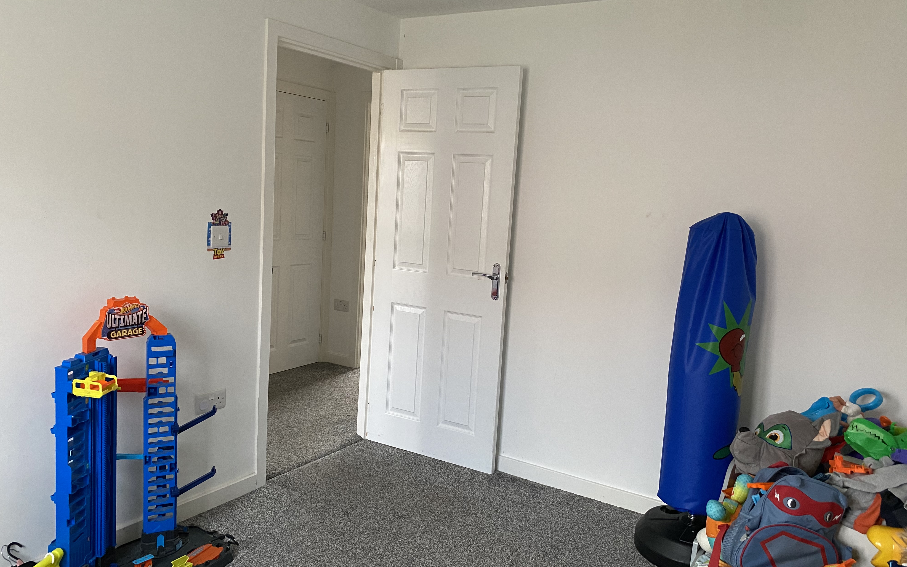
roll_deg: -3.7
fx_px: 692
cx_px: 456
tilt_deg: -7.1
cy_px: 270
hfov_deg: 66.5
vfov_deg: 44.5
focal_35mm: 28
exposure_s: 1/60
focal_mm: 4.25
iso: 400
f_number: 1.8
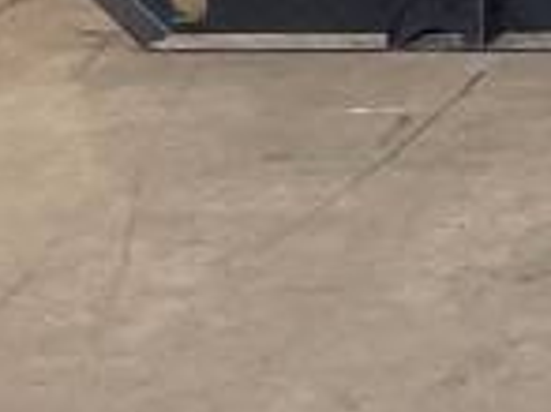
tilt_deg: -1.4
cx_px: 1604
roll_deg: -0.6
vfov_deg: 7.2
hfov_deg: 9.0
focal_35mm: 181
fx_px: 2879
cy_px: -873
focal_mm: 4.2
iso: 125
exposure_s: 1/50
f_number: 1.6
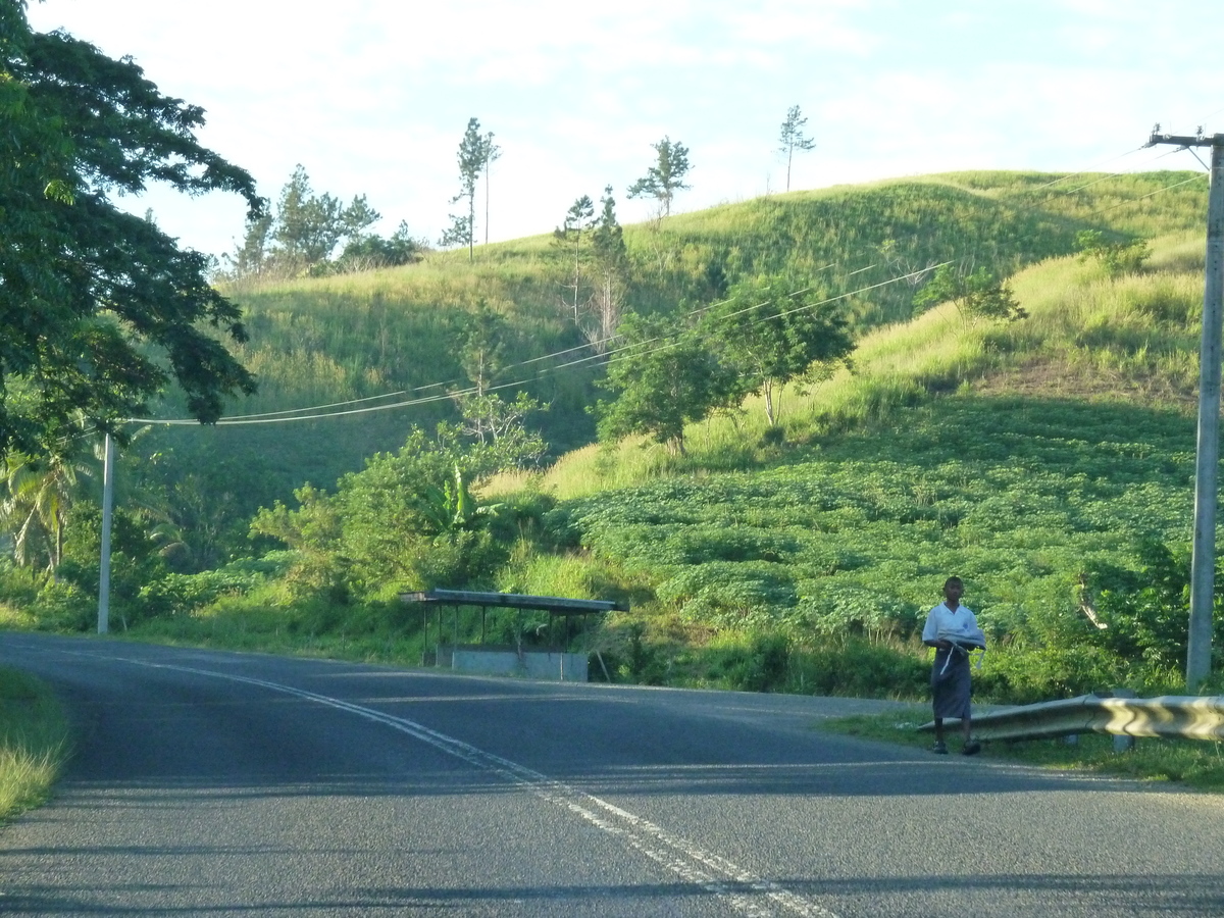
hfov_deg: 18.9
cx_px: 612
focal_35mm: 104
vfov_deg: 14.2
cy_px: 459
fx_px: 3677
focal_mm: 17
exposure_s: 1/400
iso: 500
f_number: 4.3
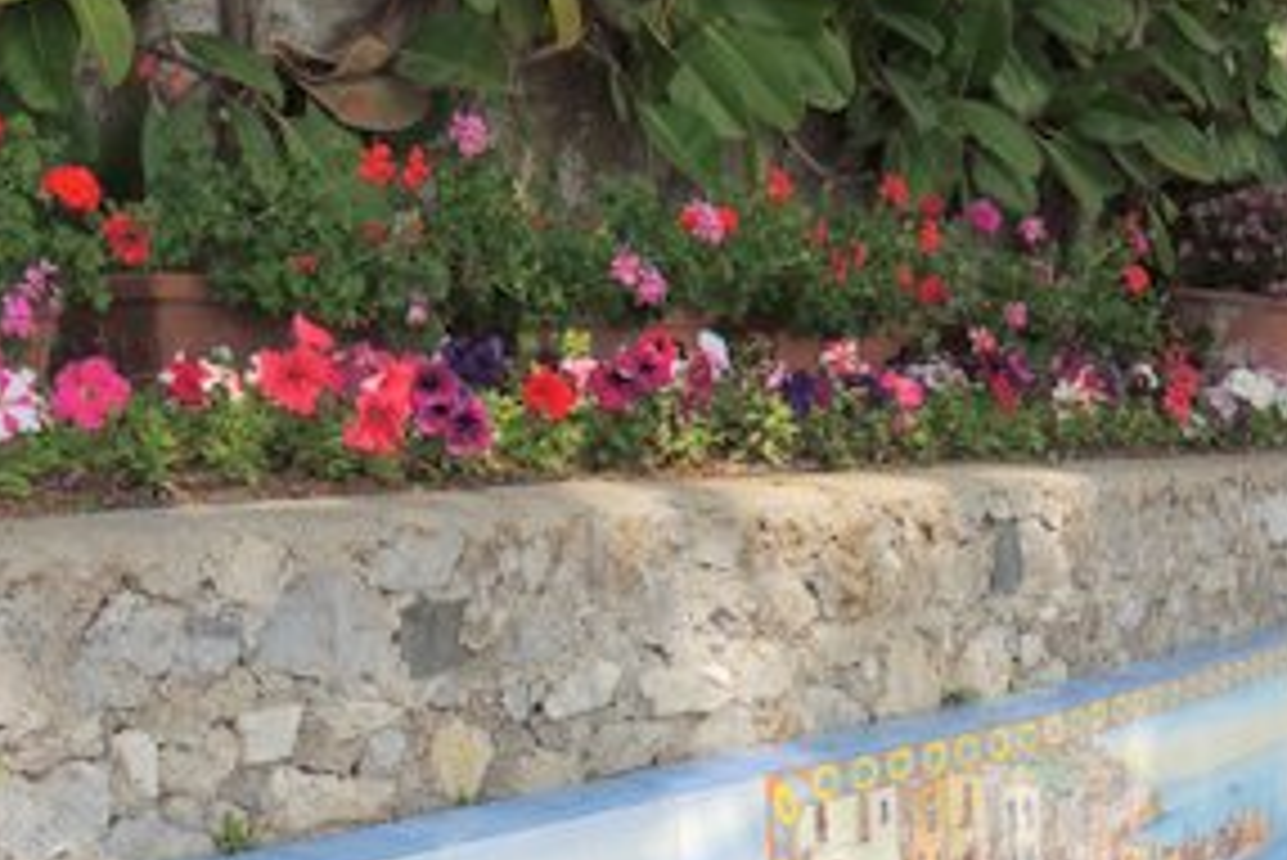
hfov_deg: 32.9
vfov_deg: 20.8
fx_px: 2182
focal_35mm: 61
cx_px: 693
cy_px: 1022
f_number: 3.3
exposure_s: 1/1000
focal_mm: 6.2
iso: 100
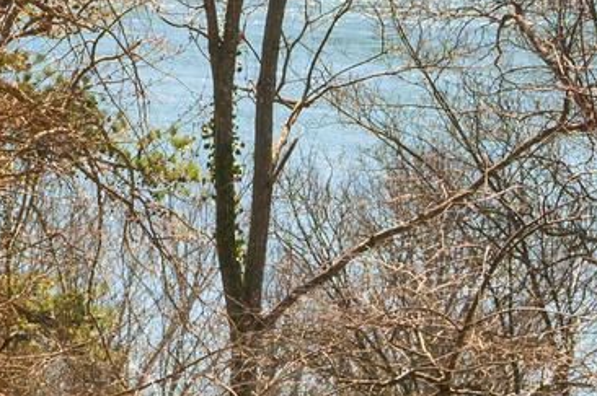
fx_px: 6492
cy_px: -311
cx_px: -7
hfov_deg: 5.3
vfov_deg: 3.5
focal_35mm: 392
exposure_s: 1/125
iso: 100
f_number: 10
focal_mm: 70
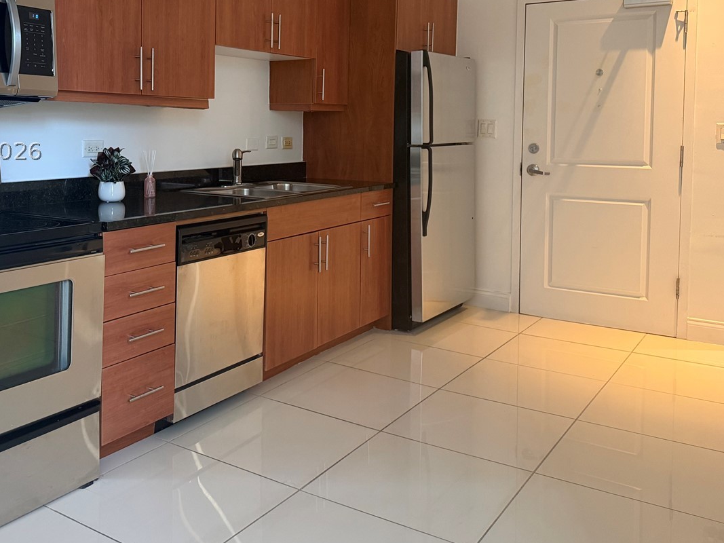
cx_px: 249
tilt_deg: -3.7
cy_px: 151
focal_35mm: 36
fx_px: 753
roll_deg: -0.3
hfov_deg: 50.6
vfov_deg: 38.8
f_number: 1.78
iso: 320
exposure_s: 1/60
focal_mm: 6.76
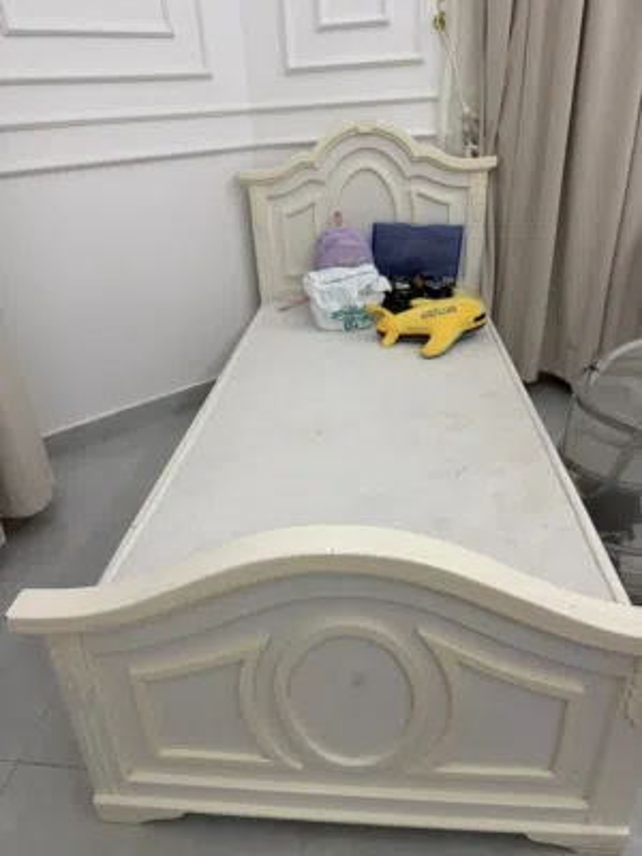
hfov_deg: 56.8
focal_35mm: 24
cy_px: 428
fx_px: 593
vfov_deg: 71.6
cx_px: 321
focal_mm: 6.76
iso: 500
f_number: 1.78
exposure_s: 1/50
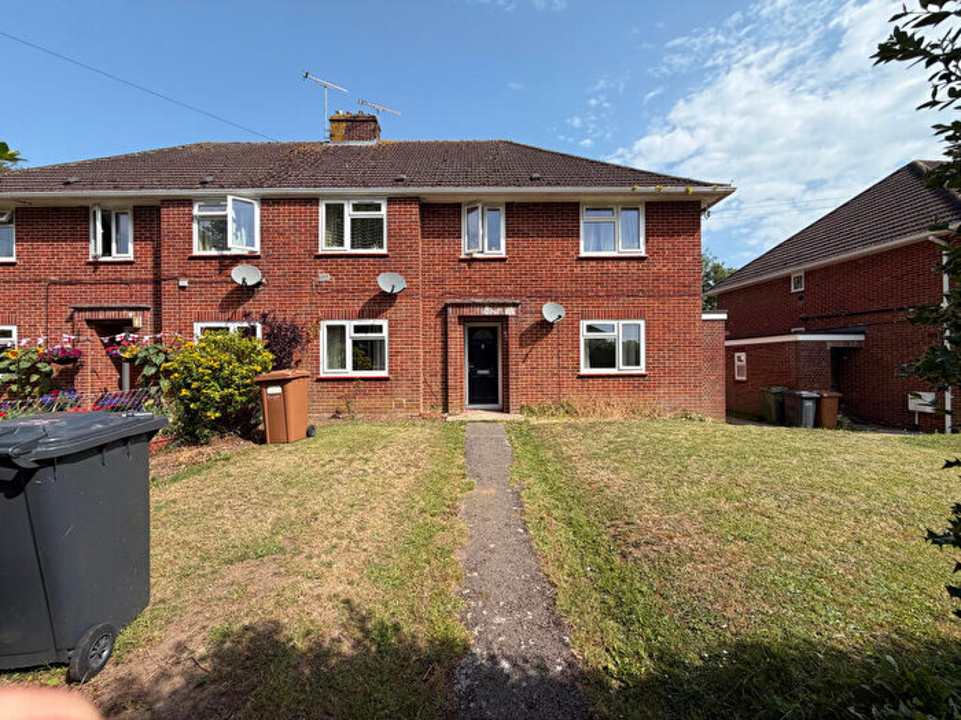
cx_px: 480
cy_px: 360
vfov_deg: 85.7
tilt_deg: +0.0
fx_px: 389
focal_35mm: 14
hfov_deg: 102.1
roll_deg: +0.7
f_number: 2.2
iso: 25
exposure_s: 1/770
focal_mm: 2.22
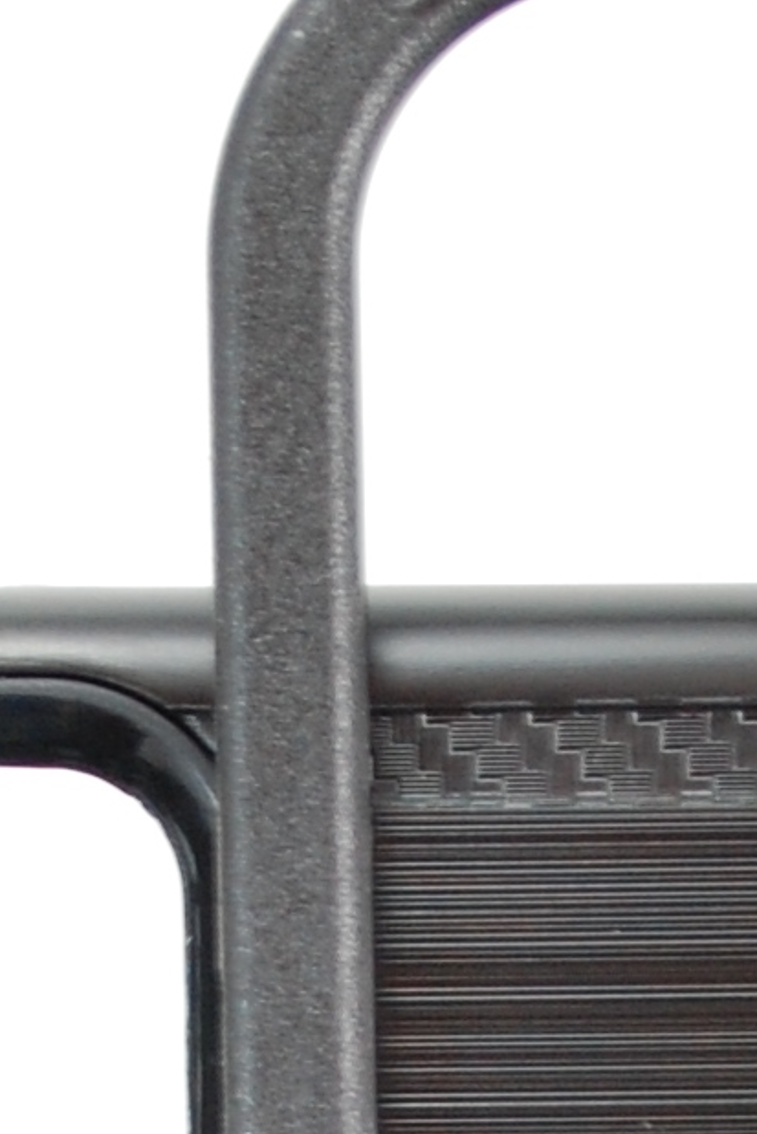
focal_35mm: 262
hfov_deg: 5.2
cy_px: 2169
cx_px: 521
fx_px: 8259
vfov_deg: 7.6
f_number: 5.3
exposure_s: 1/30
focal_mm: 36
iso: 500
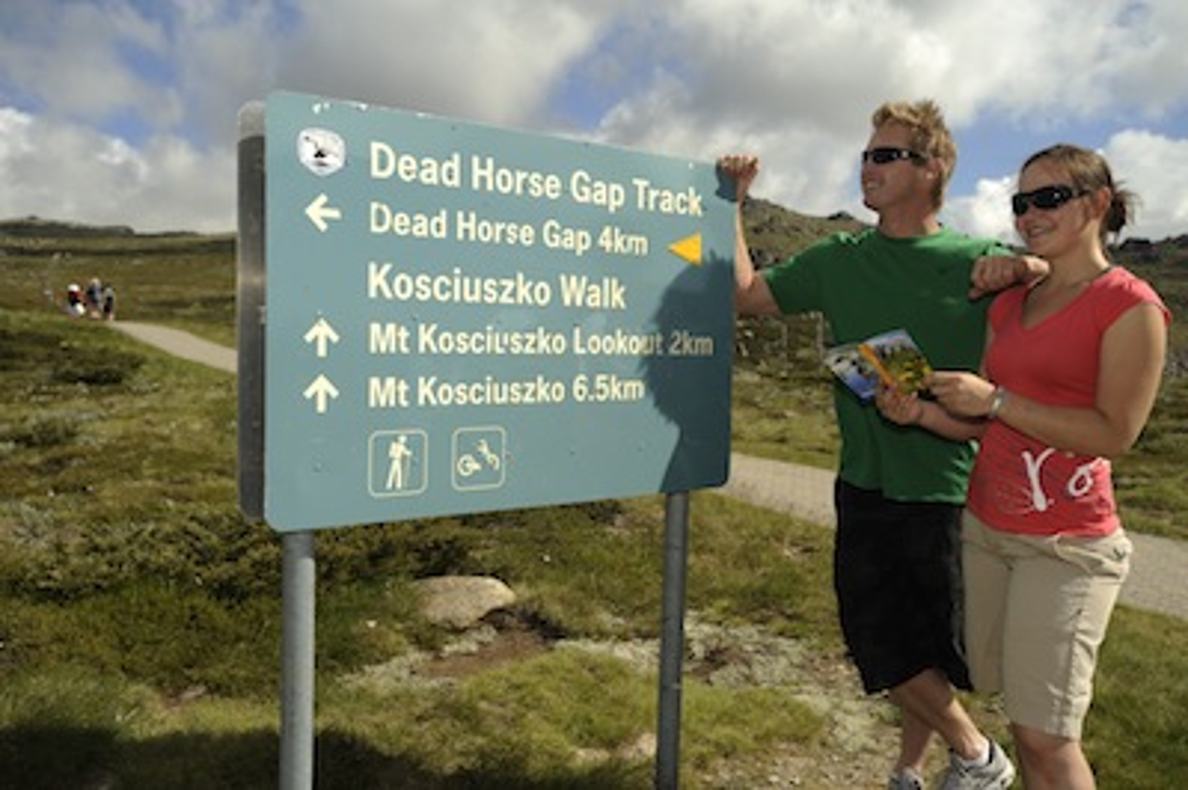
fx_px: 1055
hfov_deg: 58.8
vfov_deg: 41.0
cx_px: 594
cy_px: 395
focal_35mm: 32
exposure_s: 1/640
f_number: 6.3
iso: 100
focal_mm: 32
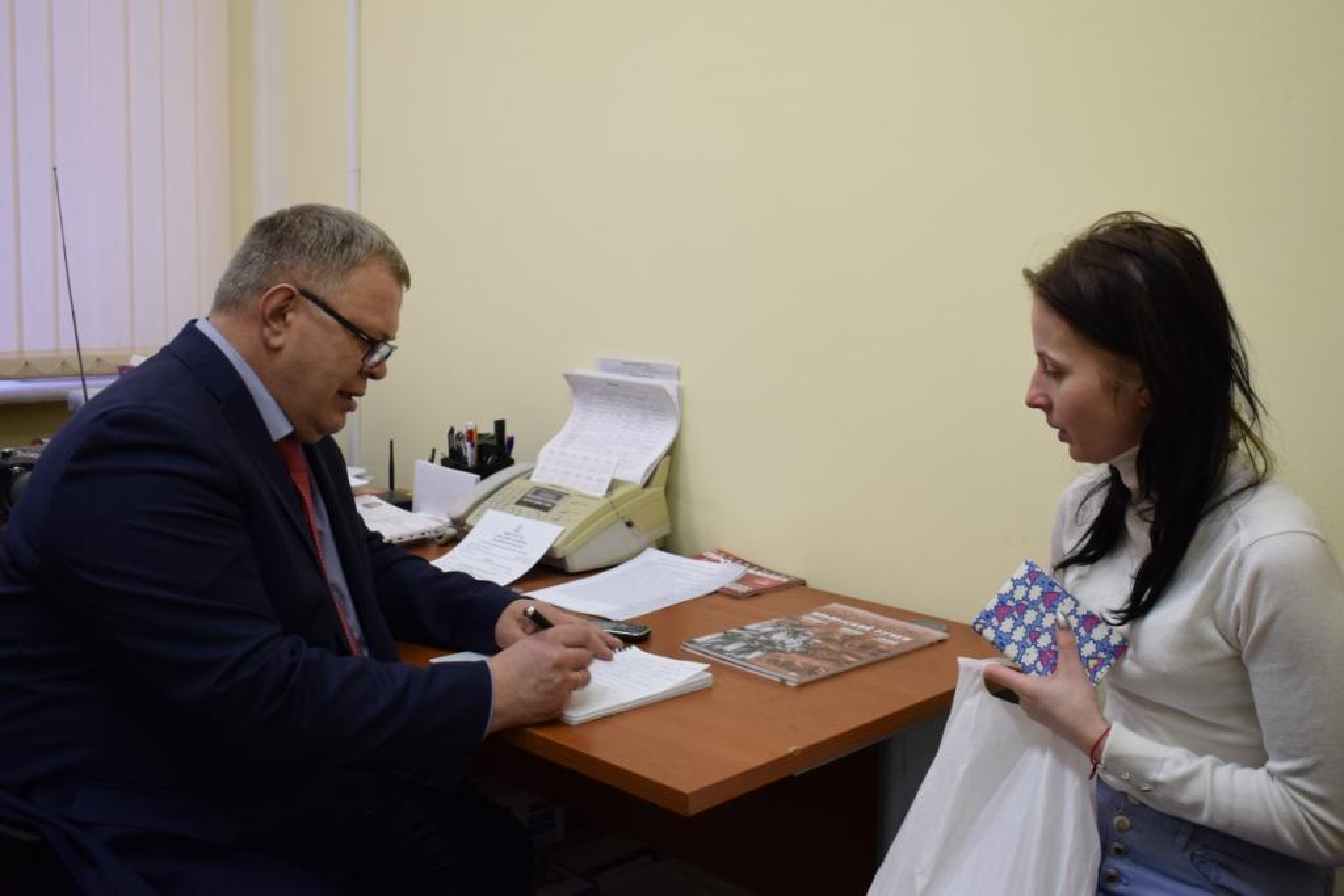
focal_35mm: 30
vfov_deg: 43.6
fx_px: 1120
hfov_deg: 61.9
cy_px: 448
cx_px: 672
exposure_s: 1/60
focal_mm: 20
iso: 720
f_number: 4
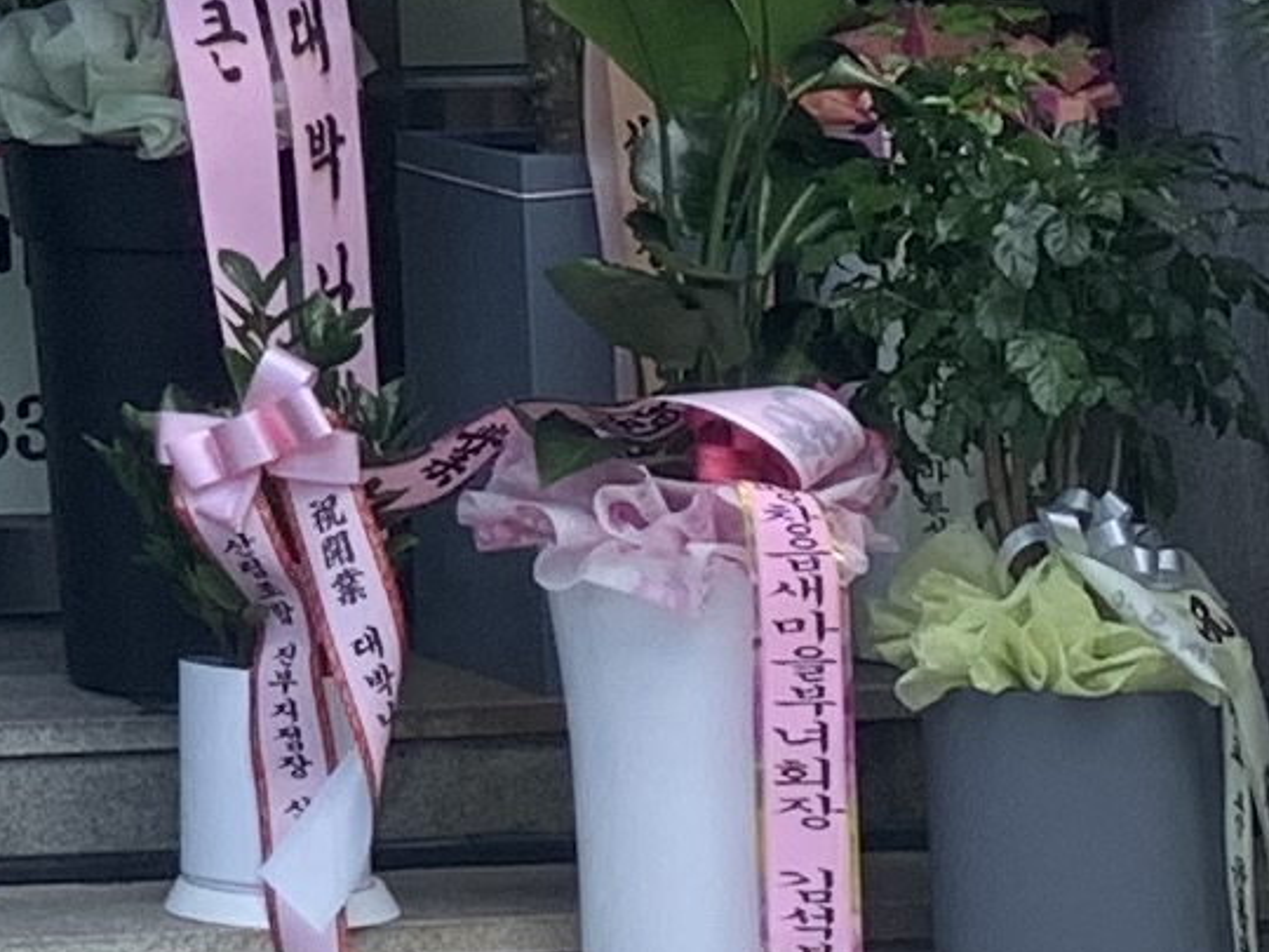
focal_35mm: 194
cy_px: -1516
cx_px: -1607
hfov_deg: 9.3
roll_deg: -0.2
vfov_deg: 7.1
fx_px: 7112
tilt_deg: +8.9
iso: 25
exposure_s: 1/474
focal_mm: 4.25
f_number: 1.8
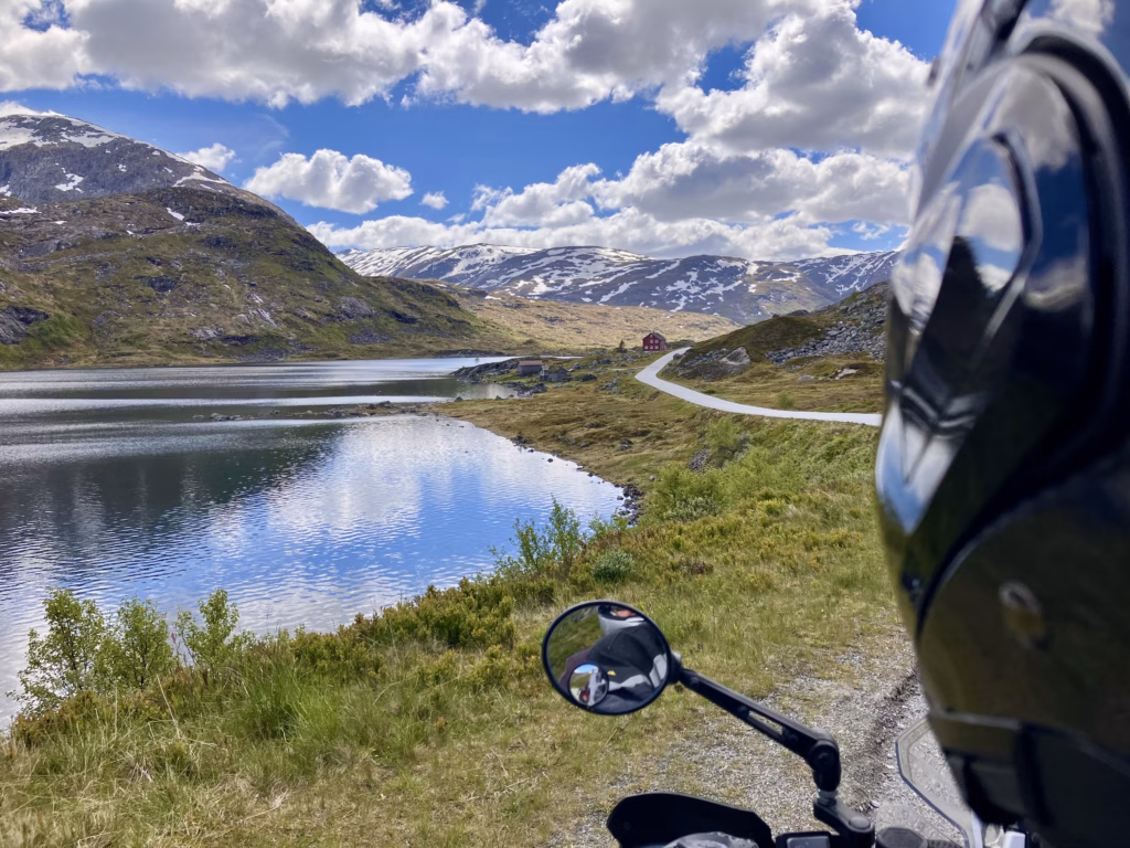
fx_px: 914
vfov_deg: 49.7
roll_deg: +0.8
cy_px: 424
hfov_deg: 63.4
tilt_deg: -4.5
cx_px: 565
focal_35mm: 28
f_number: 1.8
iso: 32
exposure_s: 1/2024
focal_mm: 3.99
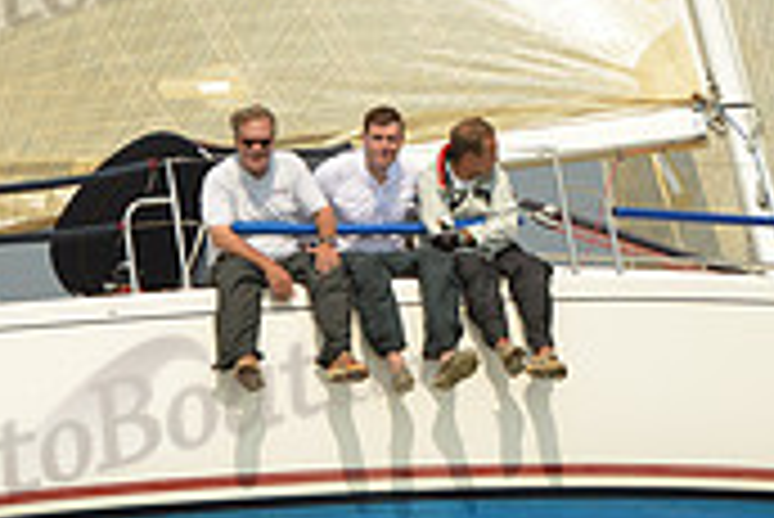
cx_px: 680
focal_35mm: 253
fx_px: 5444
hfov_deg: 8.1
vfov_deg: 5.4
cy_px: 133
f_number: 10
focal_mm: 75
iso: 320
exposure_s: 1/1250
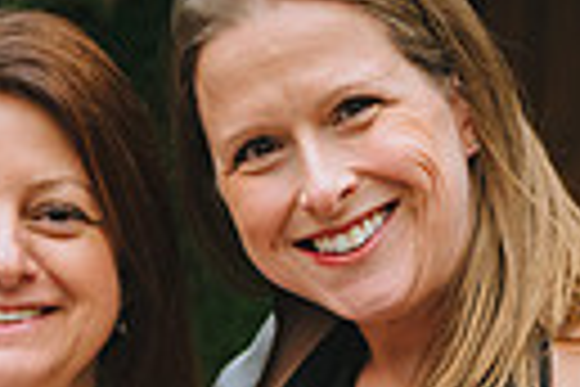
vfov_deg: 8.5
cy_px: 614
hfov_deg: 13.0
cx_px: 40
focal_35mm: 157
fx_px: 2529
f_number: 3.5
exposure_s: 1/250
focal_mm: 35
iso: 1600
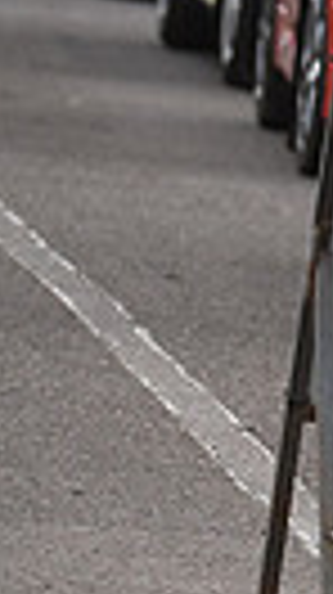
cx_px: 1287
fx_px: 14510
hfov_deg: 1.3
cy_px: -20
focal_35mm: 922
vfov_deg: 2.3
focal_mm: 200
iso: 2000
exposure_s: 1/800
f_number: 5.6
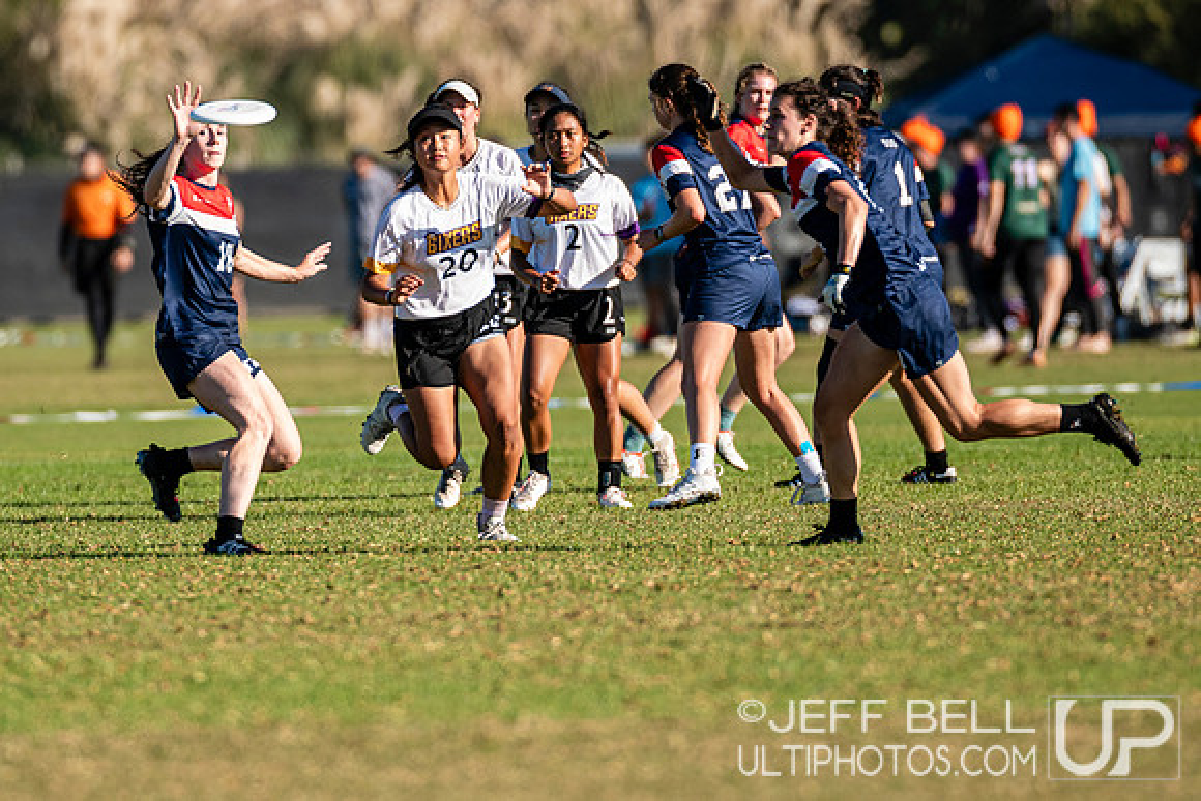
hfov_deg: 2.9
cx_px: 438
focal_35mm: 699
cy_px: 321
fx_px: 23325
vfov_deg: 2.0
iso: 220
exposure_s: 1/2500
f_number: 3.2
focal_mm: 300
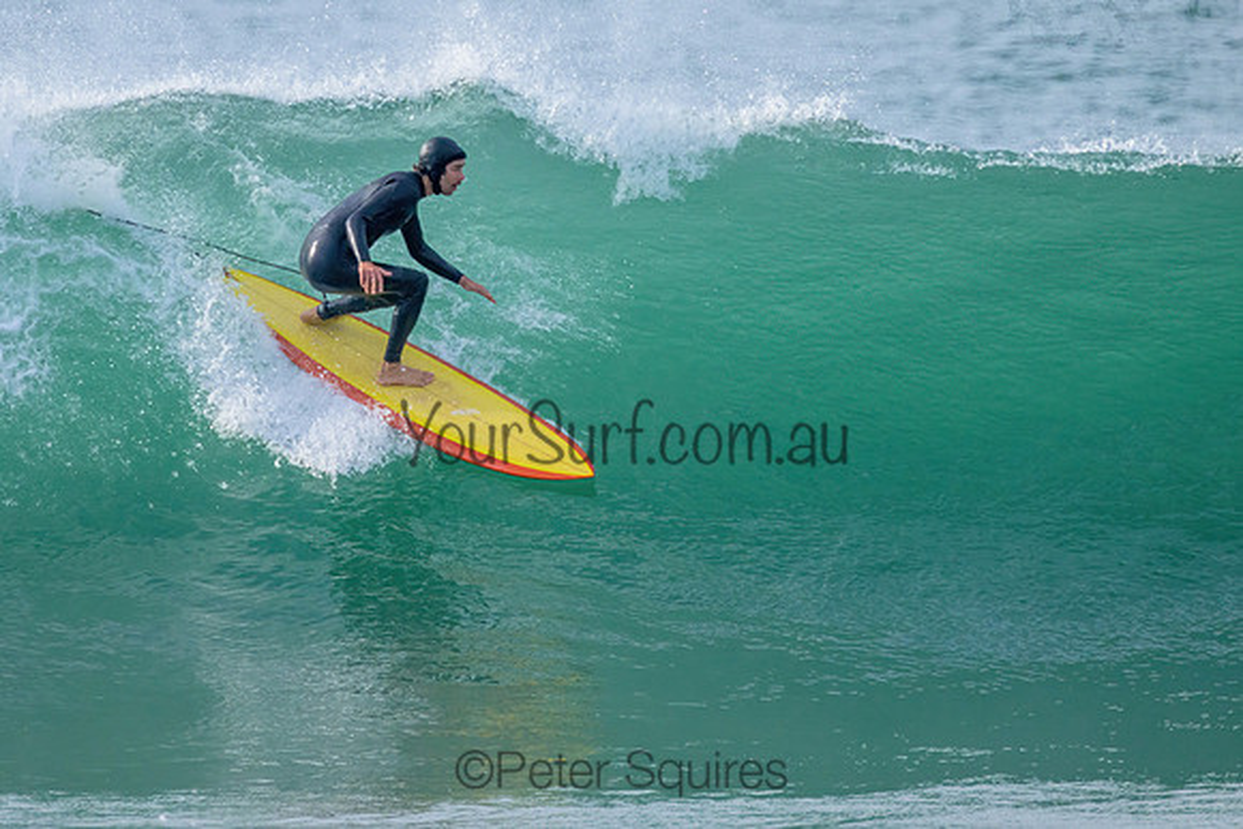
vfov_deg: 1.2
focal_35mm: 1101
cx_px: 478
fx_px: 38015
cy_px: 308
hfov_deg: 1.9
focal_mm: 800
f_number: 11
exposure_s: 1/1600
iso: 1800
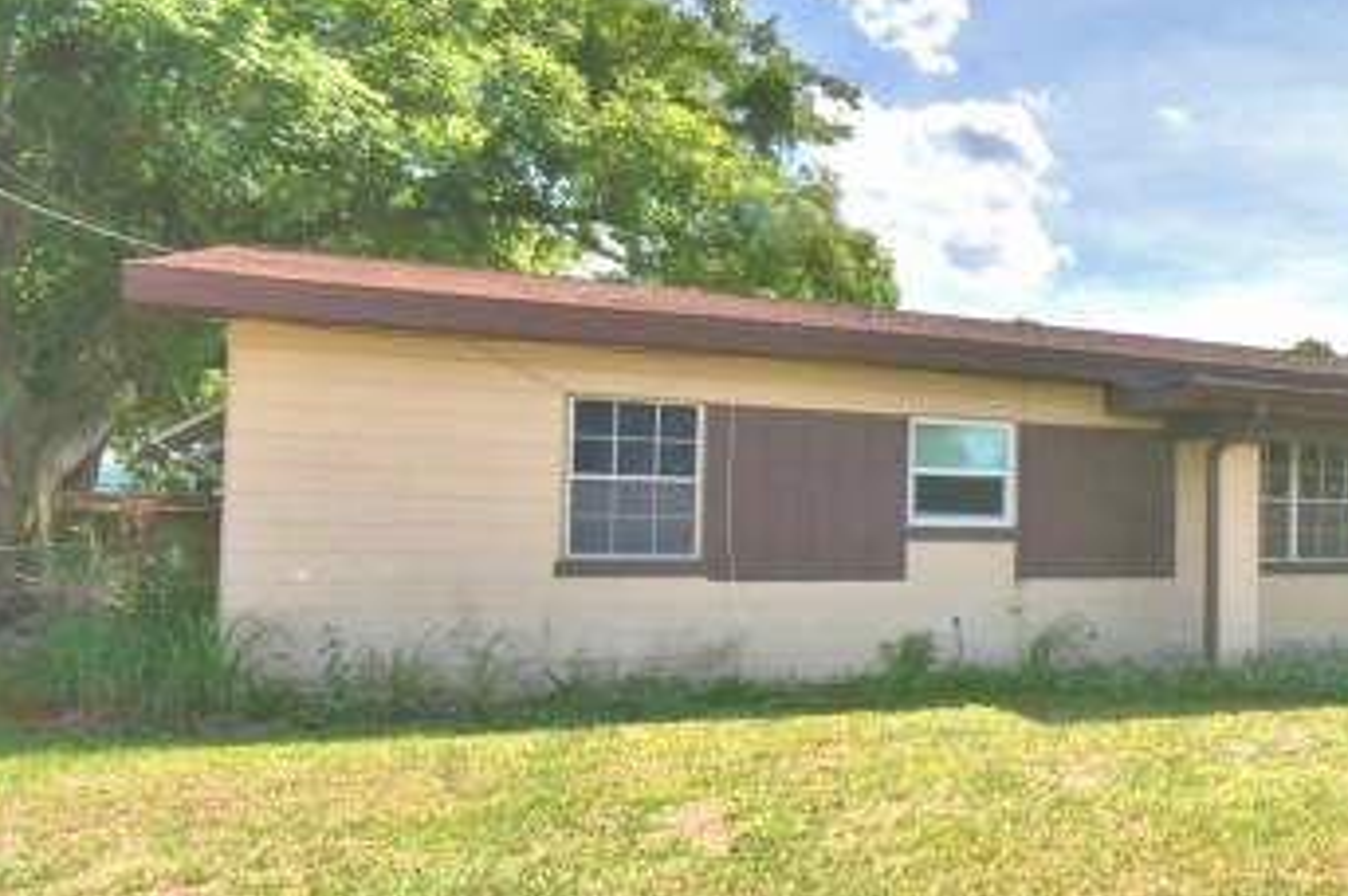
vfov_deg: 37.7
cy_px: 501
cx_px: 1399
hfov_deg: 44.7
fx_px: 1309
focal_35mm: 35
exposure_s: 1/250
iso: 100
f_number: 13
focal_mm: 10
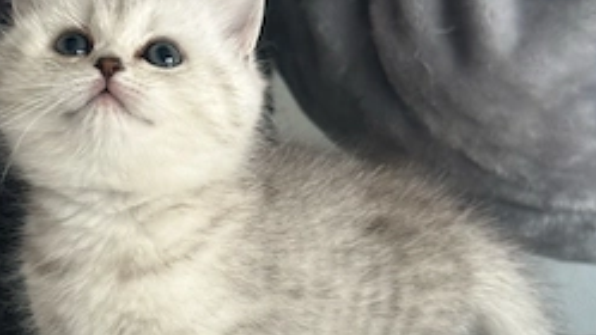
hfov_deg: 25.3
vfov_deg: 14.2
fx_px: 1327
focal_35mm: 84
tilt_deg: -7.5
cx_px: 247
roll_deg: +1.8
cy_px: 340
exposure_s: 1/60
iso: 125
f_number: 1.78
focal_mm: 6.86
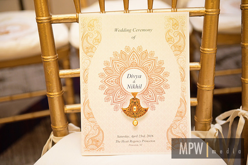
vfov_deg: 22.6
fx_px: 413
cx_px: 124
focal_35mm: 60
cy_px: 82
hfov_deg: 33.4
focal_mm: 60
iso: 2000
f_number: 2.8
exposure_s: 1/125
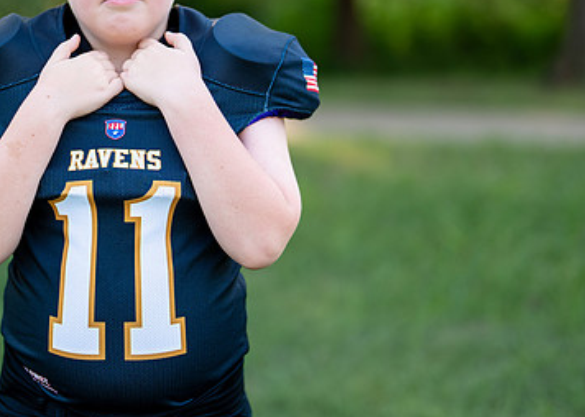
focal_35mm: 105
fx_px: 1744
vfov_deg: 13.6
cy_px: 99
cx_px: 157
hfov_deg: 18.9
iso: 100
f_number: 1.2
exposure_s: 1/1250
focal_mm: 50
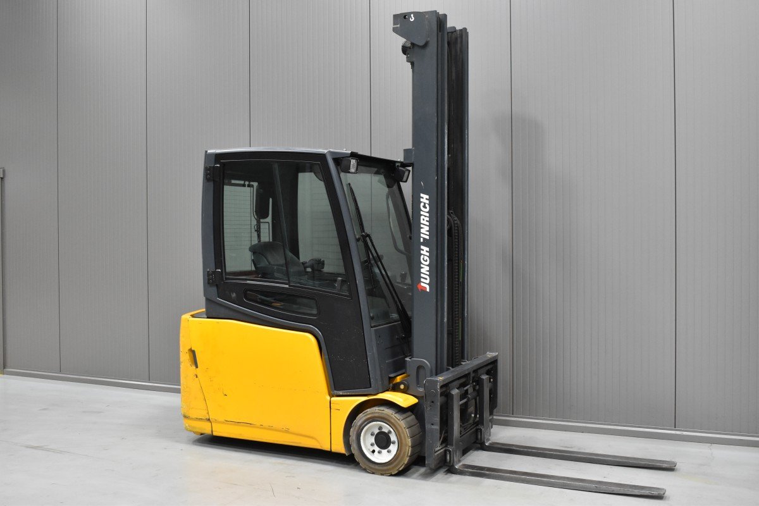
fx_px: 759
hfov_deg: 53.1
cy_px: 253
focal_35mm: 36
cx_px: 380
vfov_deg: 36.9
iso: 1600
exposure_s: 1/40
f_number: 5.6
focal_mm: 24
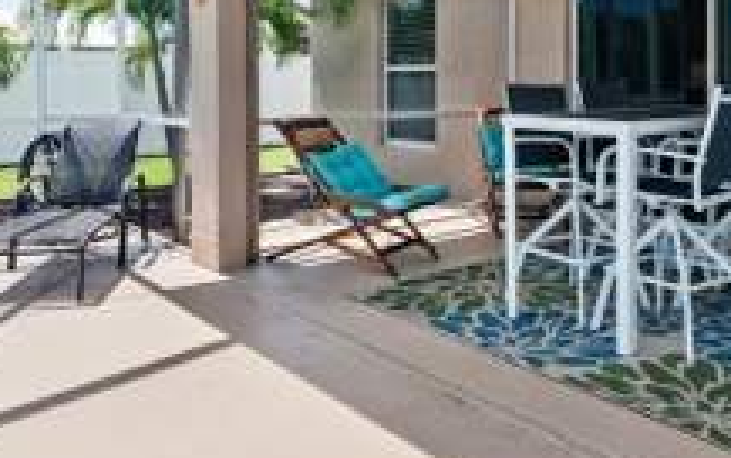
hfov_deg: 53.8
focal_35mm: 36
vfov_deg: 34.1
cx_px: 408
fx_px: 718
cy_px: 76
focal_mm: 16
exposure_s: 1/2000
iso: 640
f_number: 10
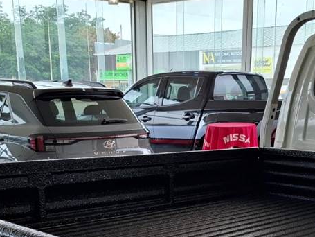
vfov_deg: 22.8
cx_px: 194
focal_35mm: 60
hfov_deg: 32.0
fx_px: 546
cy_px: 271
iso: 50
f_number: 1.8
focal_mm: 5.54
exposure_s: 1/203
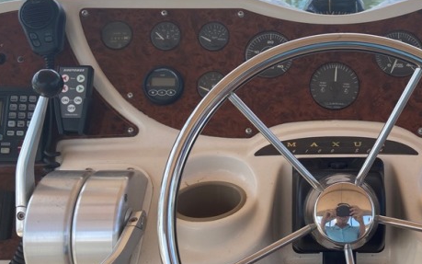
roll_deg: +0.0
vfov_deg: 26.9
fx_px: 552
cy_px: 124
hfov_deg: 40.7
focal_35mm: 48
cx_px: 313
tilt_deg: -22.7
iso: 32
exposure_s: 1/1034
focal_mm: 4.25
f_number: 1.8
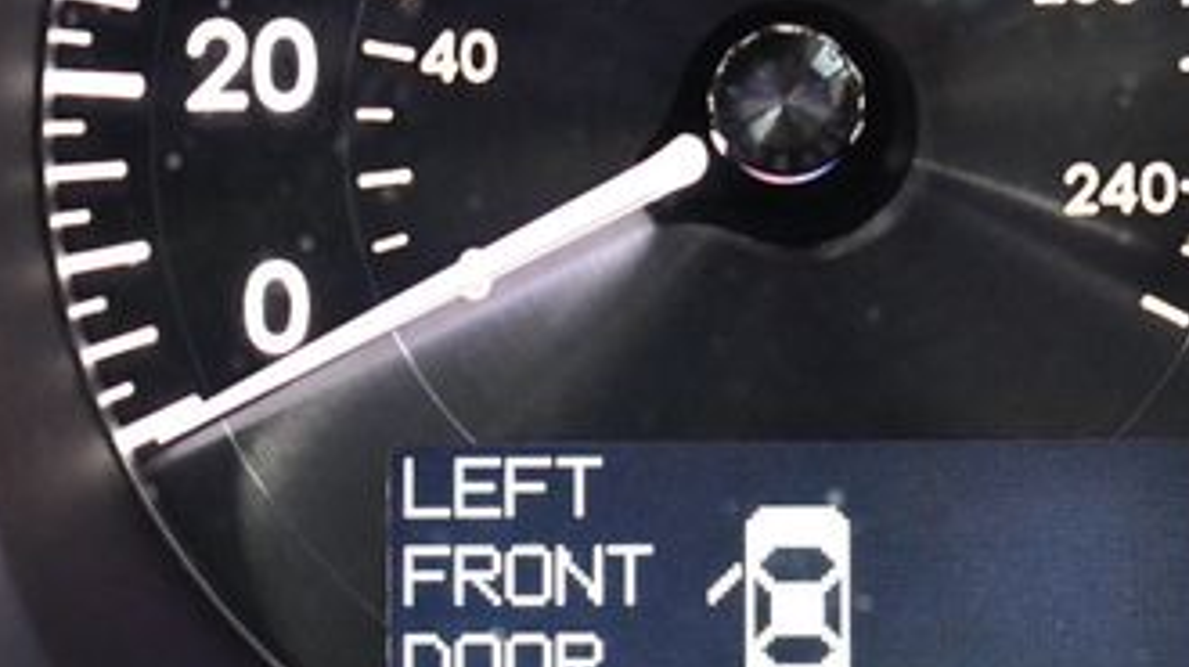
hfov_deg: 9.6
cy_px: 757
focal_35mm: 224
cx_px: 879
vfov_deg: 5.4
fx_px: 7056
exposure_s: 1/60
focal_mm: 55
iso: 5000
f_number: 5.6
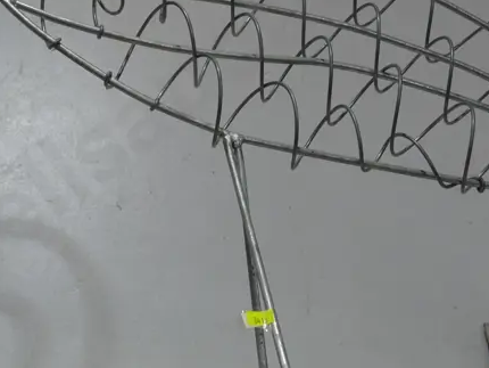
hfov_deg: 24.1
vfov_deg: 18.1
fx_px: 1145
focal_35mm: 81
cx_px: 197
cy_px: 81
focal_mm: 17
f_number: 4
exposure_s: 1/60
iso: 250
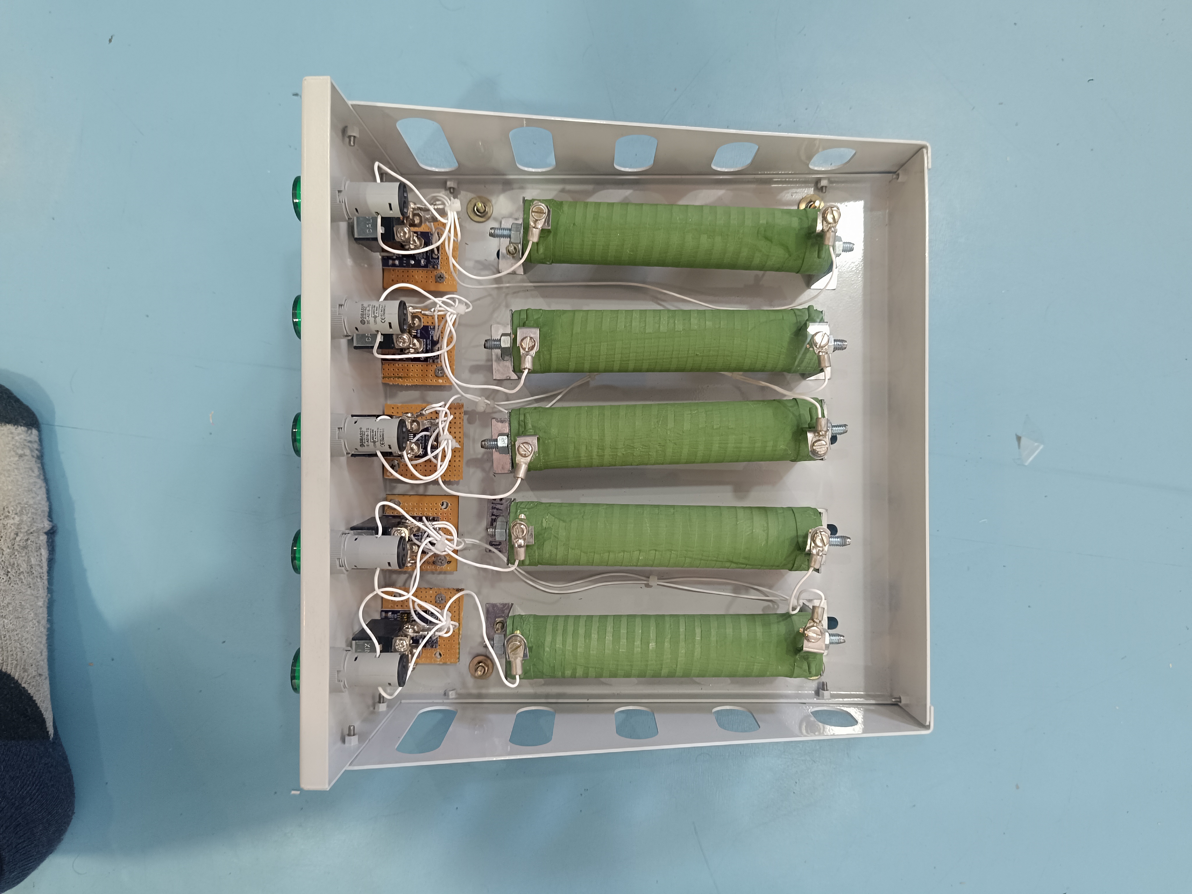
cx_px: 596
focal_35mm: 24
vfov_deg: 56.8
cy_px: 447
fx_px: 826
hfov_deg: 71.6
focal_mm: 5.59
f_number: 1.88
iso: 454
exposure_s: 1/50.1
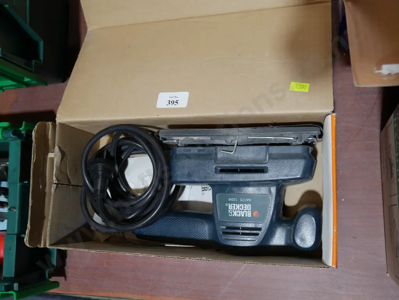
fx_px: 415
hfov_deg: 51.3
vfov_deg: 39.7
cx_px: 200
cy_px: 150
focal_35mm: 36
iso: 200
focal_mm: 18
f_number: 4
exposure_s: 1/60
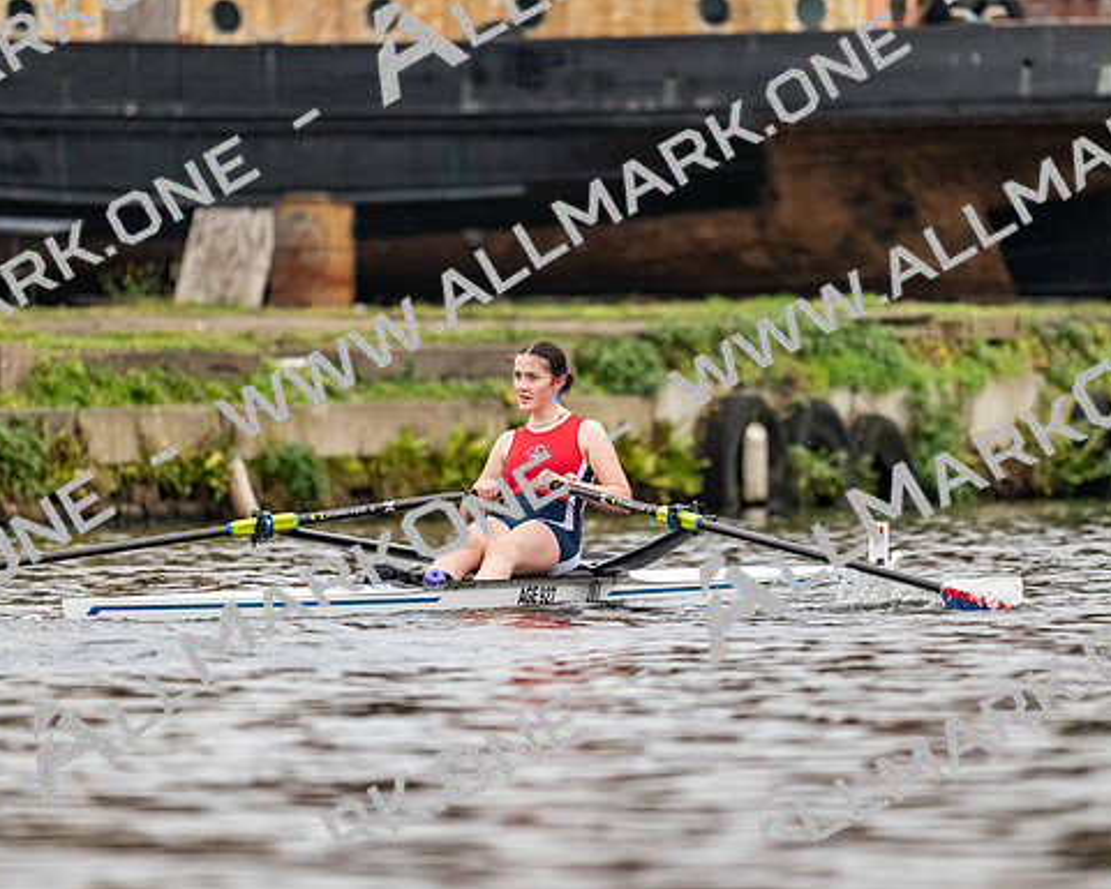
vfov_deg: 3.4
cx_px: 501
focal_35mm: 453
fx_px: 14898
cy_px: 444
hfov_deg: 4.3
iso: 2500
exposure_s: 1/2500
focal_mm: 400
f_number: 4.5
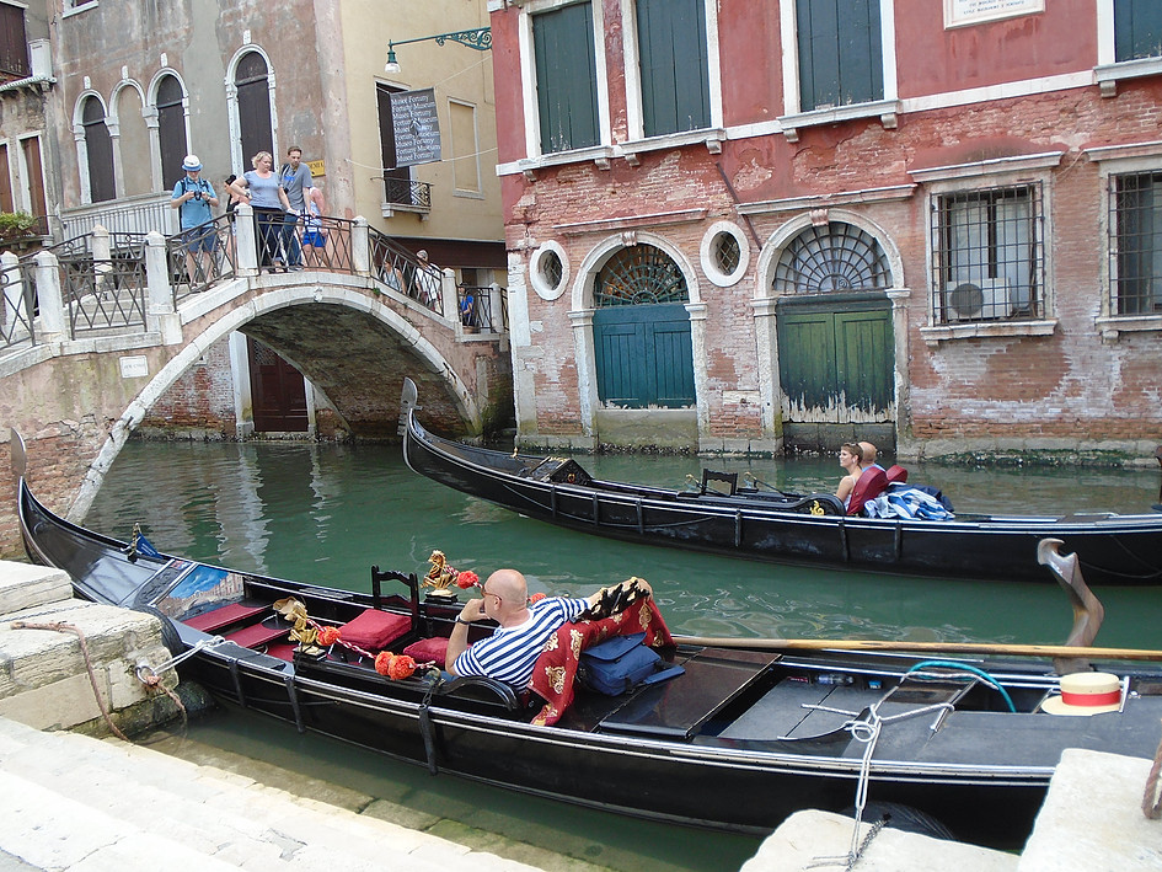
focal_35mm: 31
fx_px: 1041
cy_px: 436
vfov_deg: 45.5
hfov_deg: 58.3
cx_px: 581
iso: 100
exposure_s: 1/80
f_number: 3.5
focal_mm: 5.5
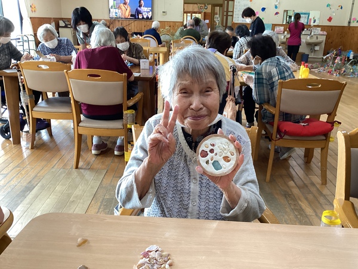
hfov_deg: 58.4
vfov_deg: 45.4
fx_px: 321
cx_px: 179
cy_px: 134
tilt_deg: -18.2
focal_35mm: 31
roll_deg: -0.7
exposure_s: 1/50
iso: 160
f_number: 2.4
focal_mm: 3.3
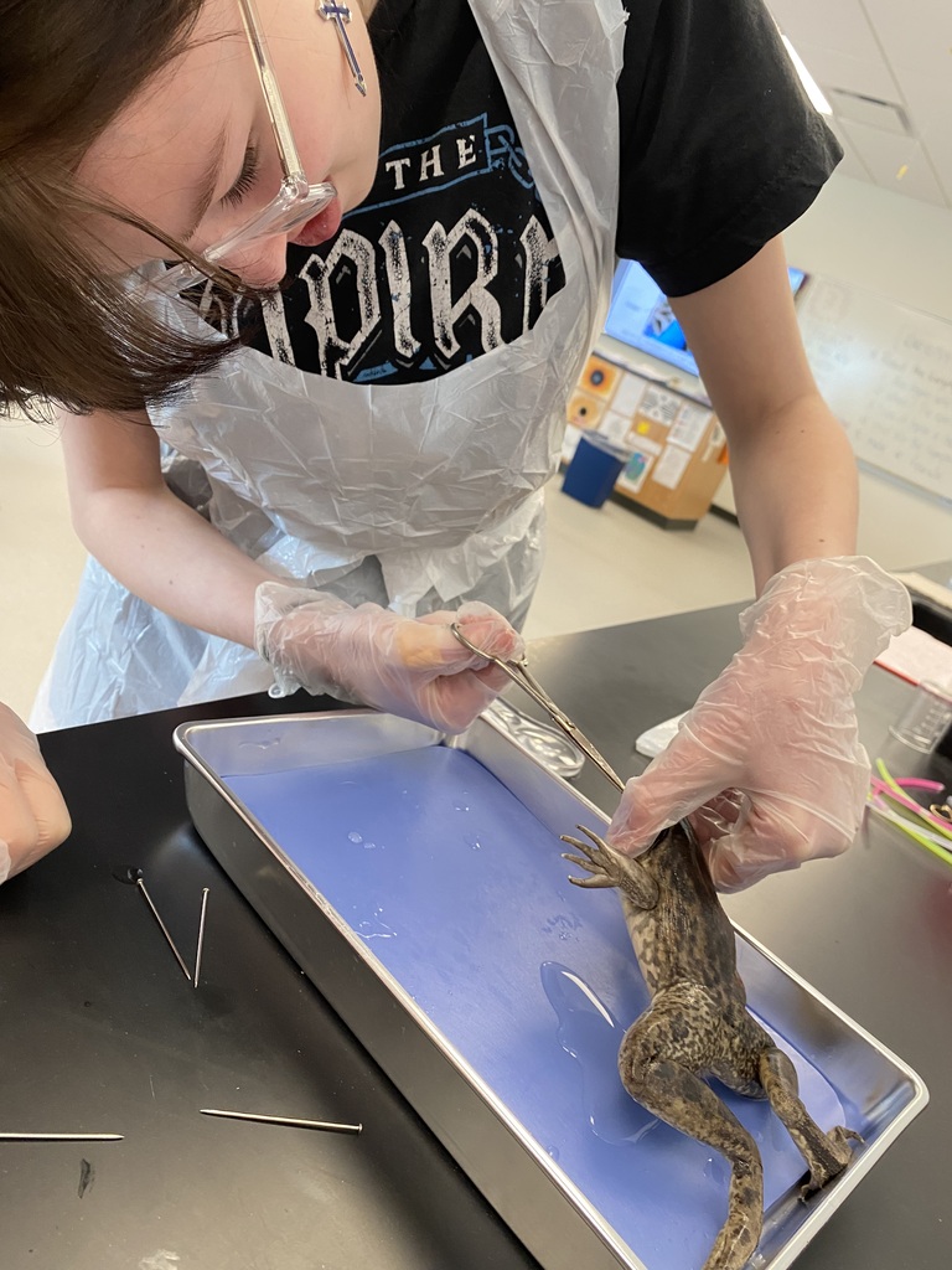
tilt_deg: -18.1
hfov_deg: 53.1
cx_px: 476
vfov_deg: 67.3
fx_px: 953
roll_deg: -23.5
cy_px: 635
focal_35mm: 26
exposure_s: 1/60
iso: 200
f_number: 1.8
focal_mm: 4.25
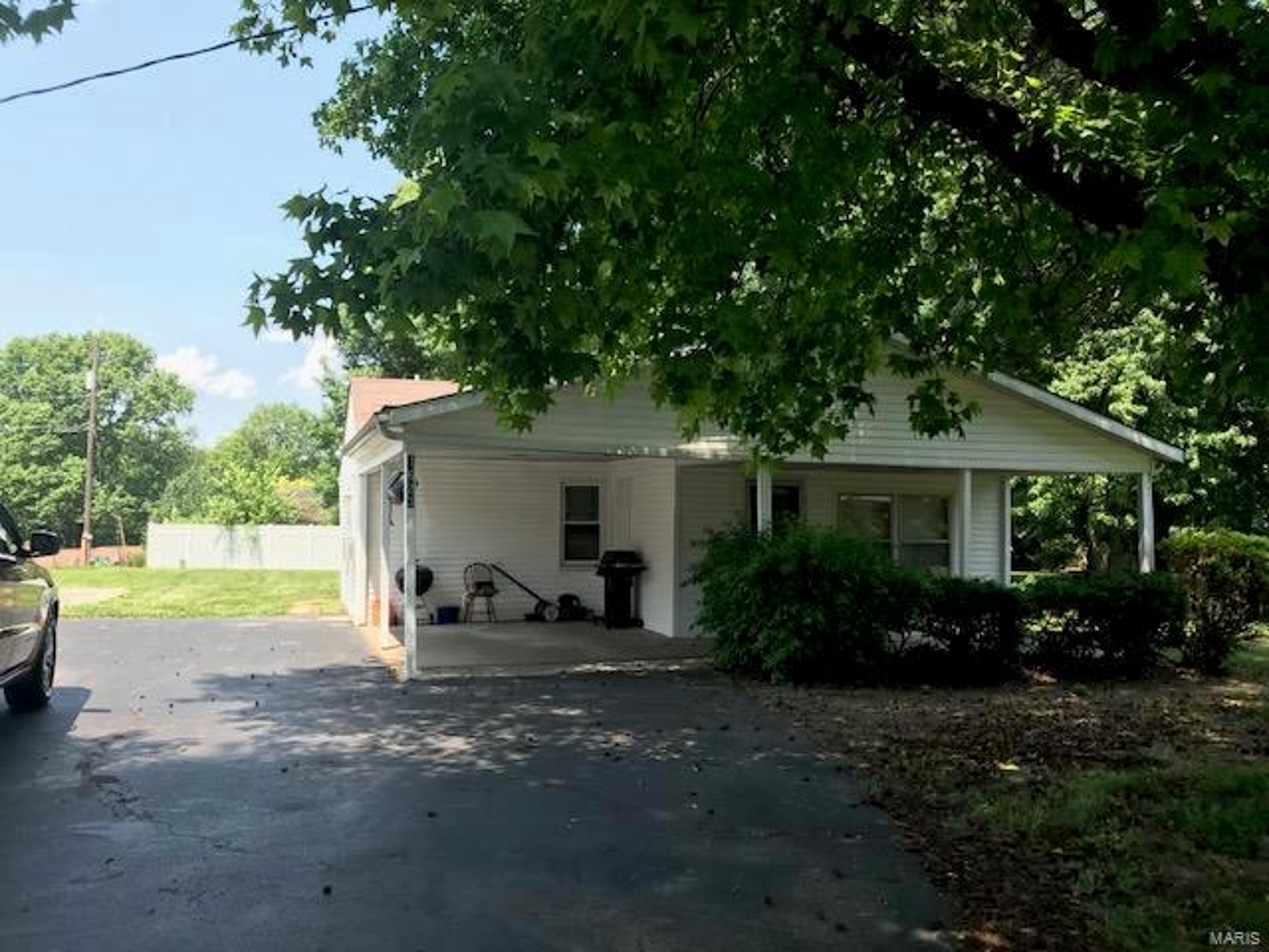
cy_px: 476
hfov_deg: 63.4
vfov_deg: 49.7
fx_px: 1026
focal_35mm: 28
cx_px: 634
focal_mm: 3.99
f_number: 1.8
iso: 20
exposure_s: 1/567
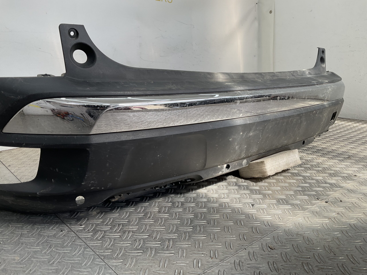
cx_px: 184
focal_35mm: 29
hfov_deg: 61.7
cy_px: 138
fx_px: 307
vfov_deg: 48.2
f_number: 1.8
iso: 16
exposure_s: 1/245
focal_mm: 3
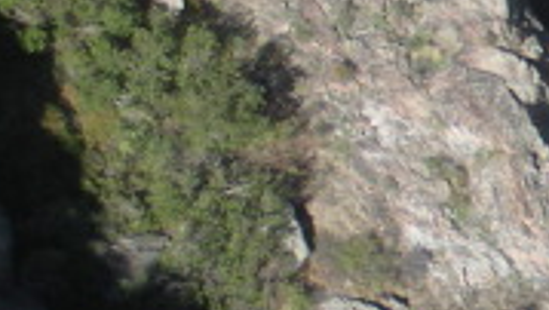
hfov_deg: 8.8
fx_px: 3263
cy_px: 184
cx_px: 1307
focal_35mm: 224
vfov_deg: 5.4
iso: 64
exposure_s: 1/473
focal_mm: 6.3
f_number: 3.5
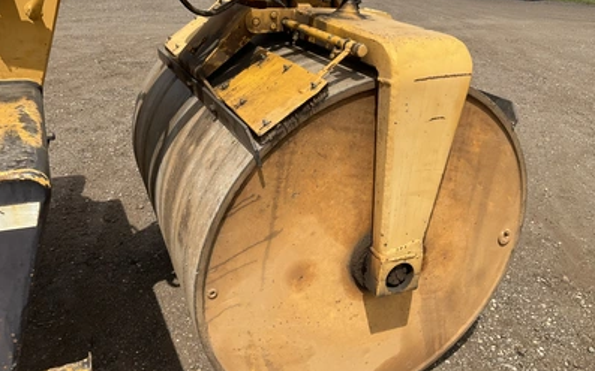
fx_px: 503
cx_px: 298
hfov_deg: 61.2
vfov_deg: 40.4
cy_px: 151
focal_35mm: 31
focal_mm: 3
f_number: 1.8
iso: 25
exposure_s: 1/1534
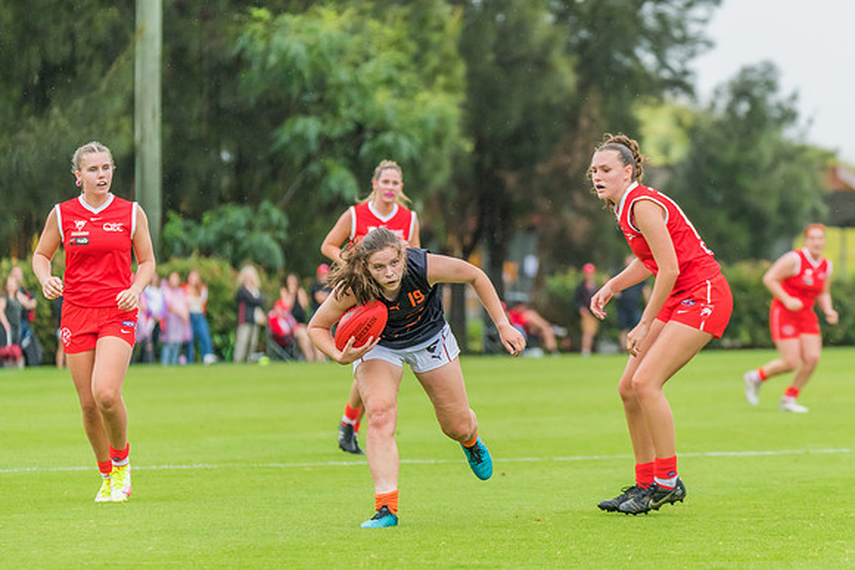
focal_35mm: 278
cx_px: 458
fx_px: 6610
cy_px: 265
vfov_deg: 4.9
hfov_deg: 7.4
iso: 1600
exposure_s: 1/1250
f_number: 5.6
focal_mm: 260
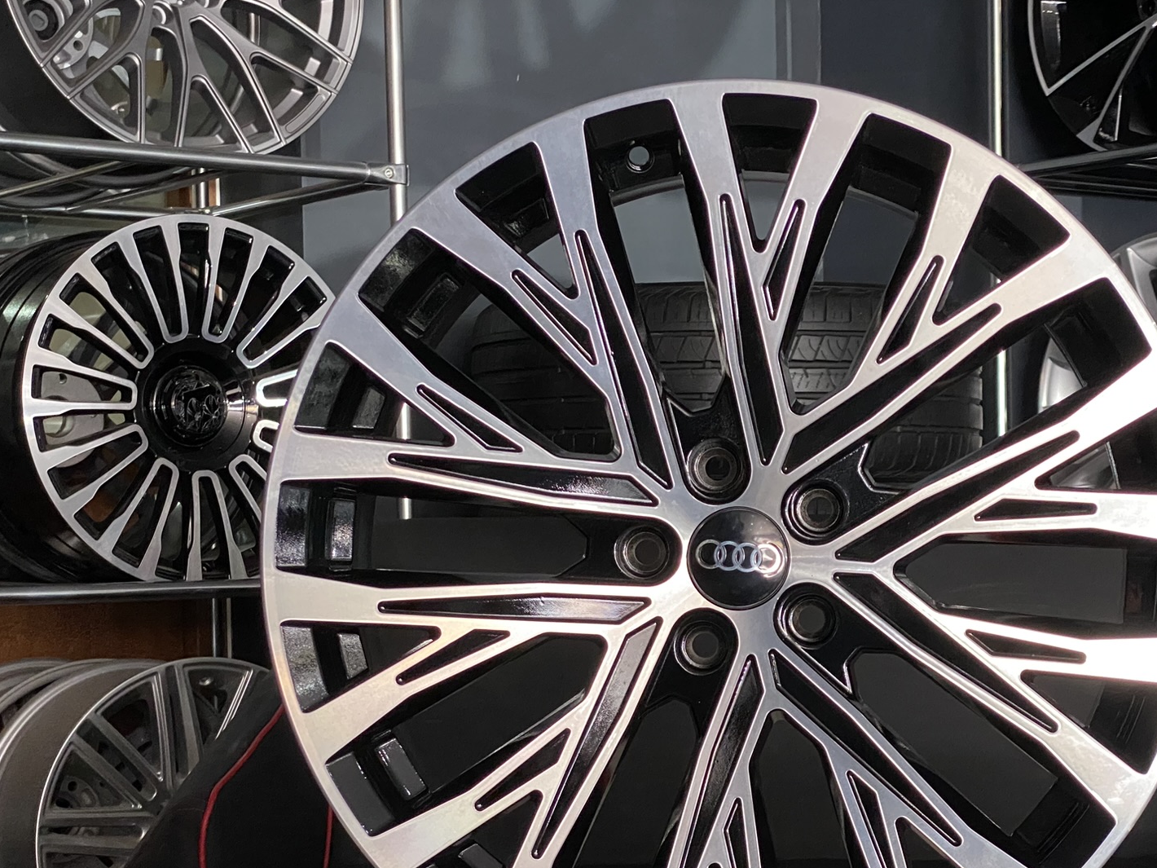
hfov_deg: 25.9
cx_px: 764
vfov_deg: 19.5
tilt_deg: -2.0
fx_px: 2507
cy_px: 619
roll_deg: +0.6
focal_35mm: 75
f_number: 2
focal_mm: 6
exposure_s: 1/50
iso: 320
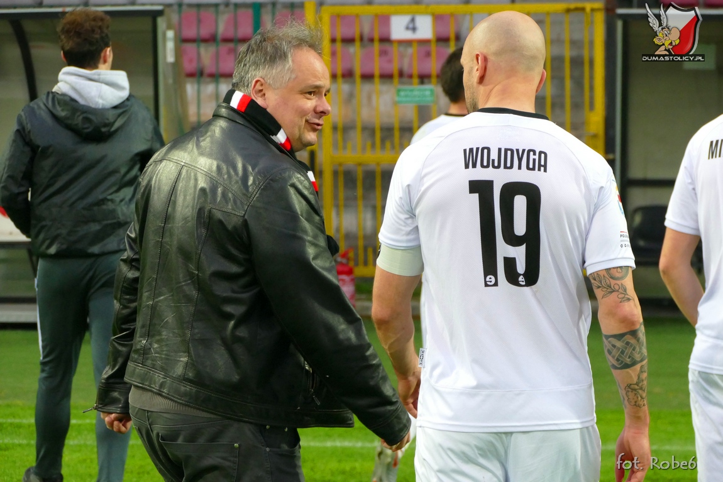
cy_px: 241
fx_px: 3515
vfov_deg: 7.8
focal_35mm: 175
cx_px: 362
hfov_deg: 11.7
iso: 1250
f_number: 4
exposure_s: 1/500
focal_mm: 63.88
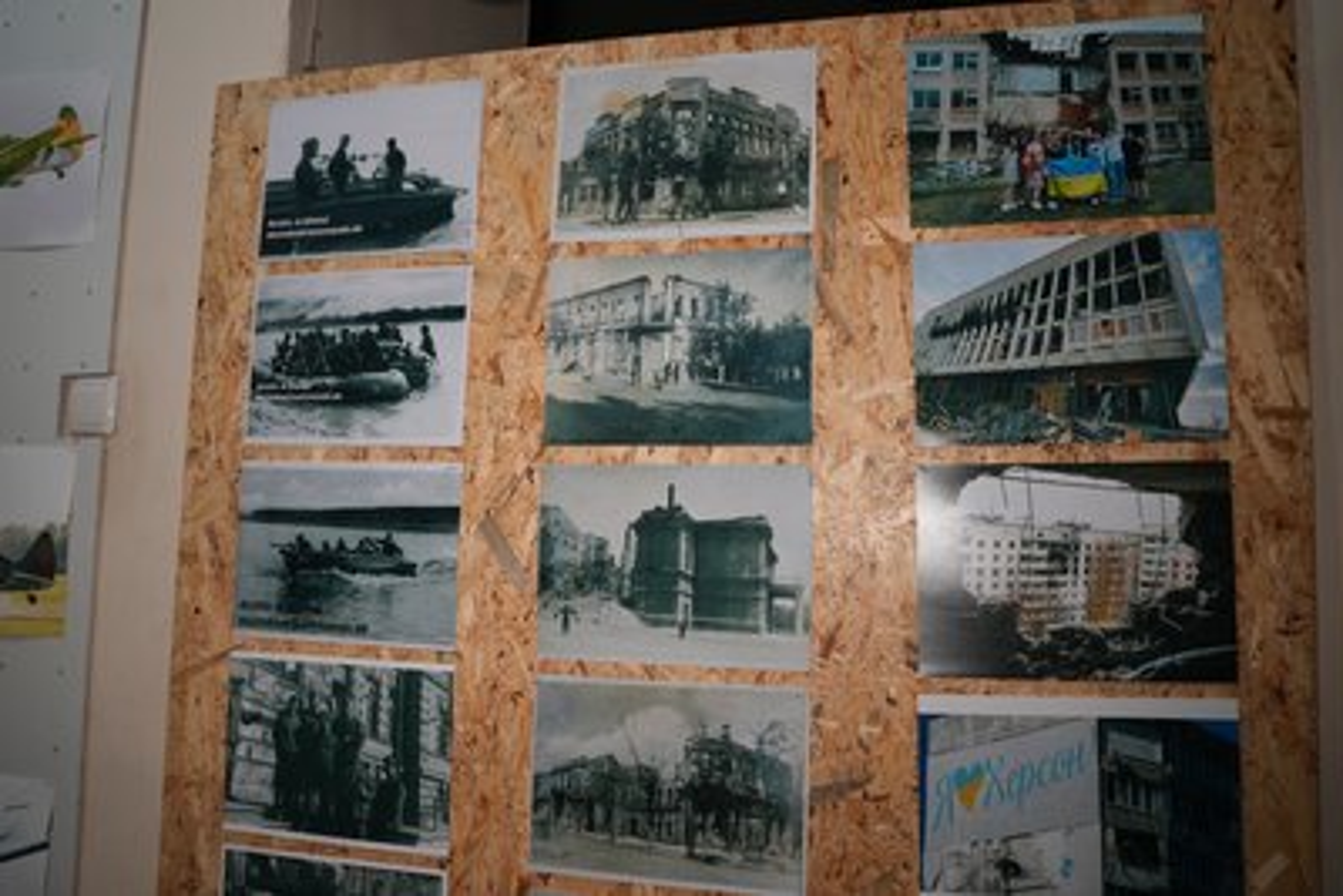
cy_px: 448
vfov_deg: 46.4
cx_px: 672
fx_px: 1045
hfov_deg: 65.5
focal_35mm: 28
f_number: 3.5
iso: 1250
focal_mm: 28
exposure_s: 1/160
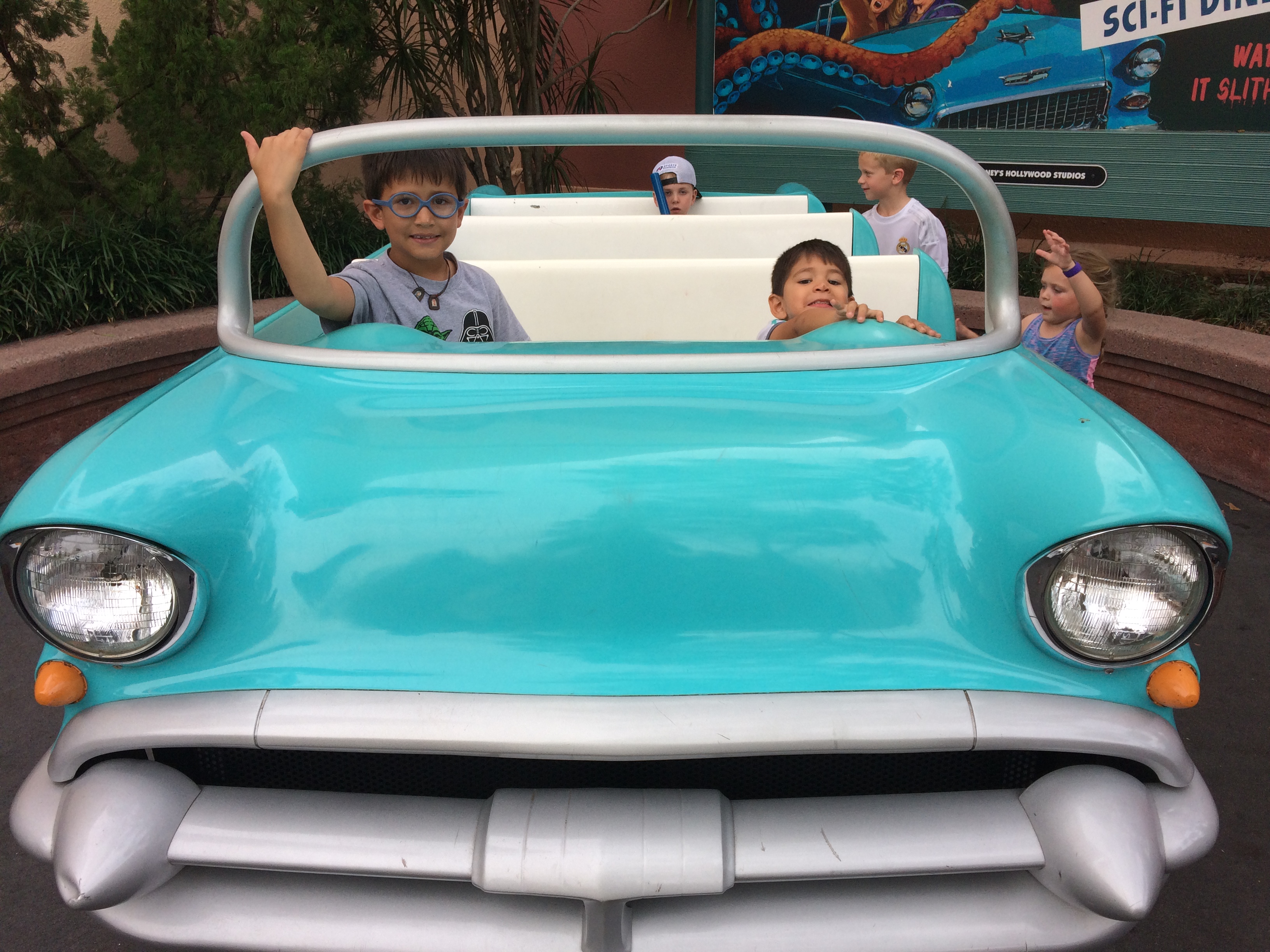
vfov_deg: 48.2
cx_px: 635
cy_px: 476
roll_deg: -0.1
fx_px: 1064
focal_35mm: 29
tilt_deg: -21.7
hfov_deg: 61.7
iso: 32
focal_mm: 4.15
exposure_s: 1/167
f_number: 2.2
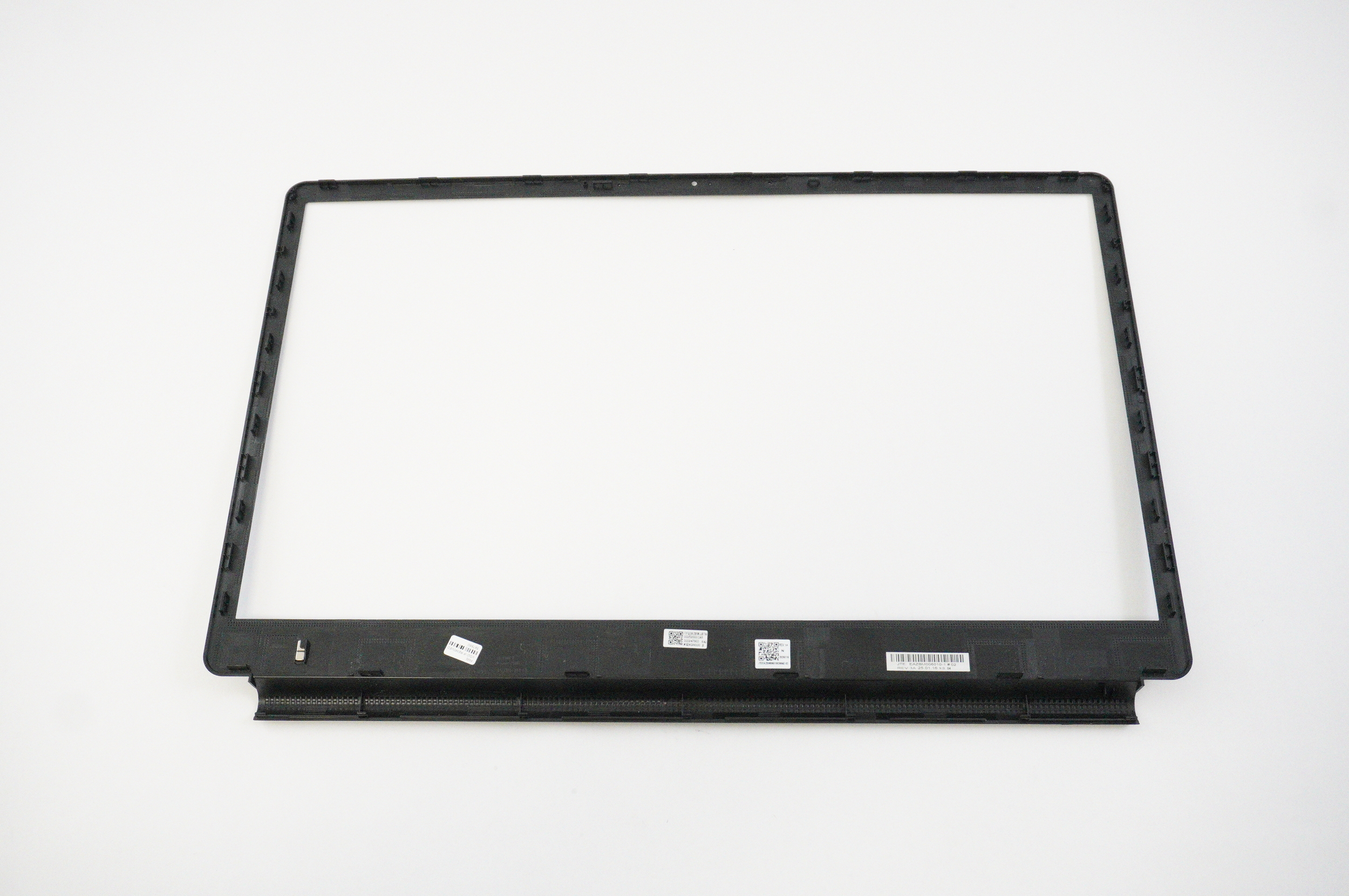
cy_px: 448
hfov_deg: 55.1
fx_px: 1292
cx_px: 674
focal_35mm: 34
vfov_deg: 38.3
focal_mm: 23
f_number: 5.6
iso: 8000
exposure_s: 1/400
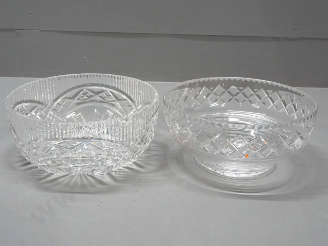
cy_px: 123
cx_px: 164
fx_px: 360
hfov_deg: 49.0
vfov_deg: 37.7
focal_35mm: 38
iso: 3200
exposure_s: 1/200
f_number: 5.6
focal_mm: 19
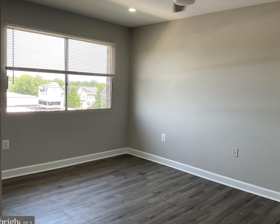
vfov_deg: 45.8
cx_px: 154
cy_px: 110
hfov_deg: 55.6
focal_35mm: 32
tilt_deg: -6.3
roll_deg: -2.1
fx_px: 265
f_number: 1.8
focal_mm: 3
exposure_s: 1/120
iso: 40
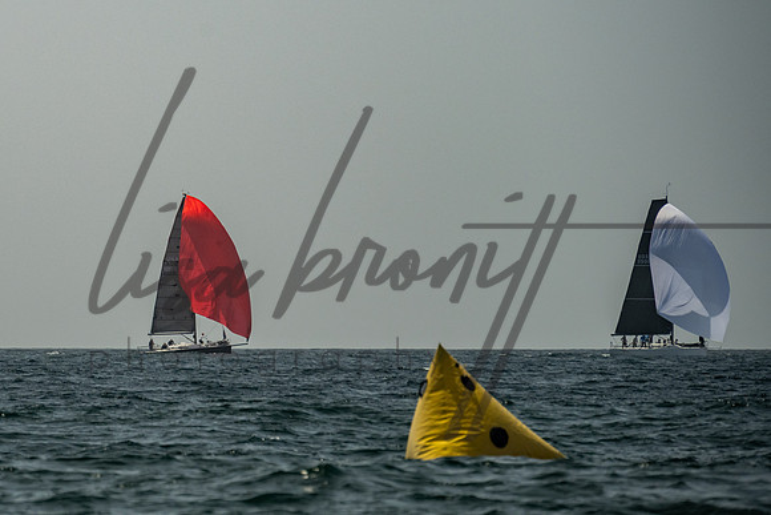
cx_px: 124
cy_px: 133
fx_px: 6666
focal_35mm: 311
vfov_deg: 4.4
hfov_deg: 6.6
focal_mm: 185
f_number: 6.3
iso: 320
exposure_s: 1/2000
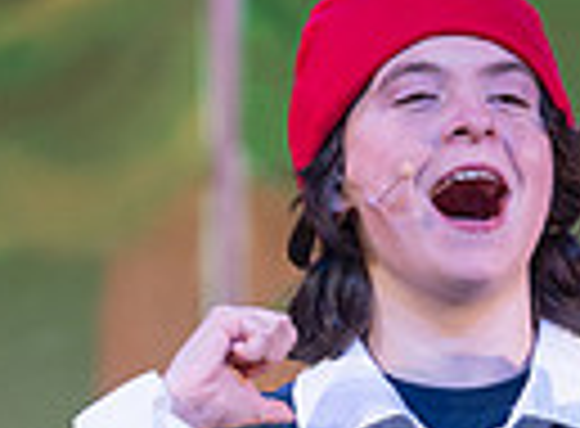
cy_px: 796
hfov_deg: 1.8
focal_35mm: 1090
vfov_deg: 1.3
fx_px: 18145
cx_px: 406
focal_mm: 200
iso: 450
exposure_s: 1/250
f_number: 2.8
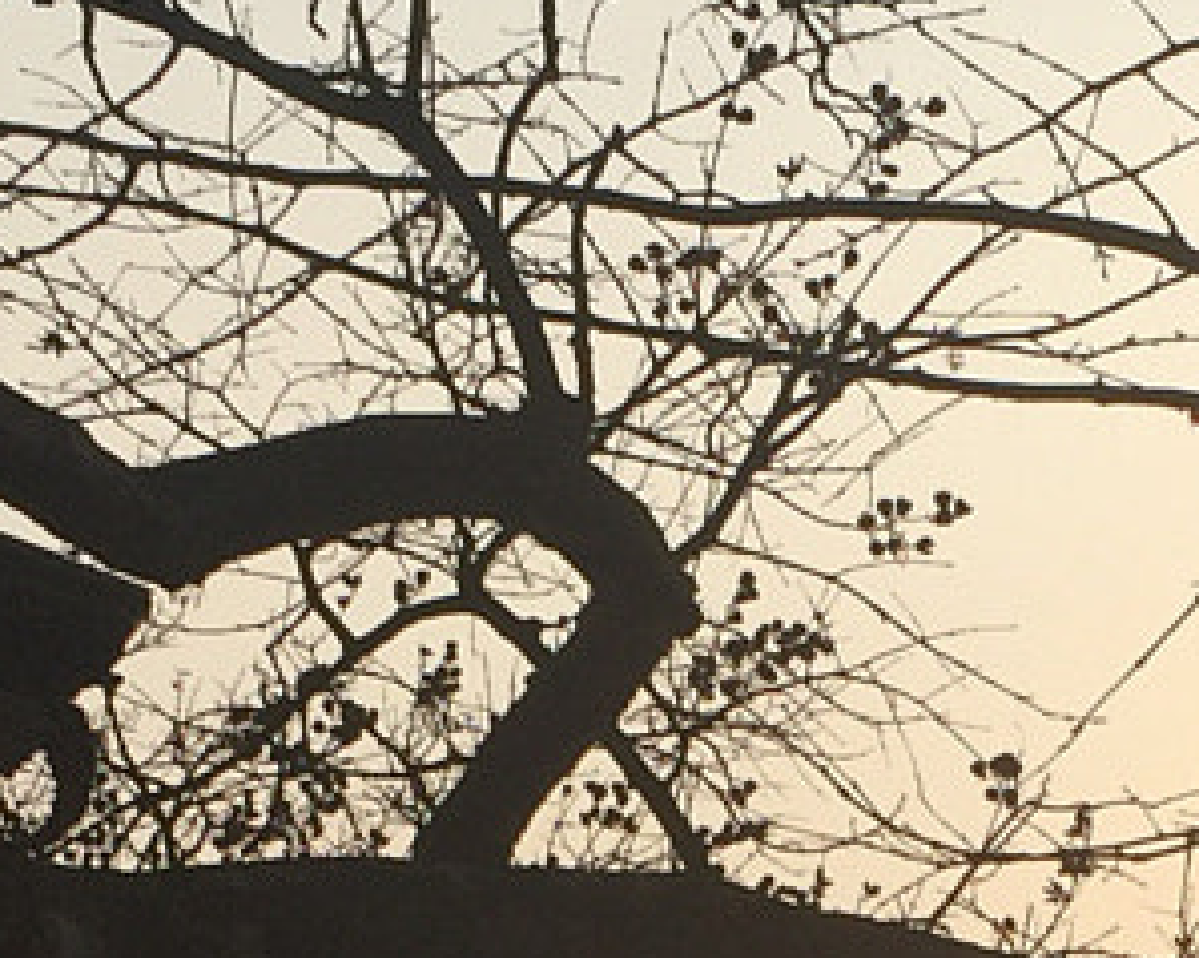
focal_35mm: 152
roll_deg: +0.4
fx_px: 5390
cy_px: 1465
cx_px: 1074
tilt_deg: +9.9
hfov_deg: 12.6
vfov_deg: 9.8
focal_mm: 4.15
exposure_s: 1/3049
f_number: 2.2
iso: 32
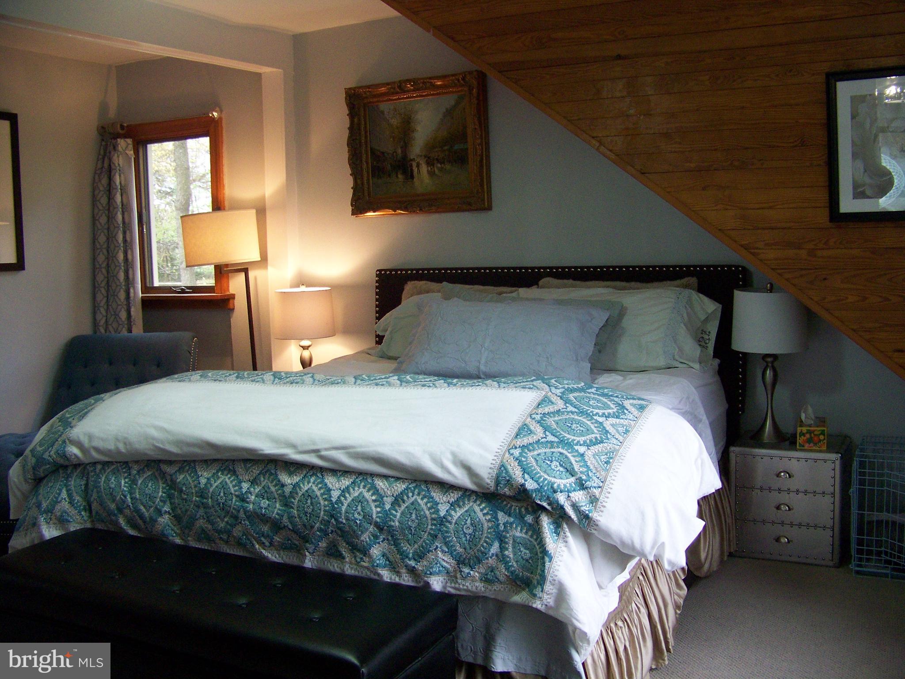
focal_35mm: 36
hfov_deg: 51.4
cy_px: 340
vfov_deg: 39.7
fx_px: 941
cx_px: 452
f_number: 2.8
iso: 160
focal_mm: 5.85
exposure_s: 1/30
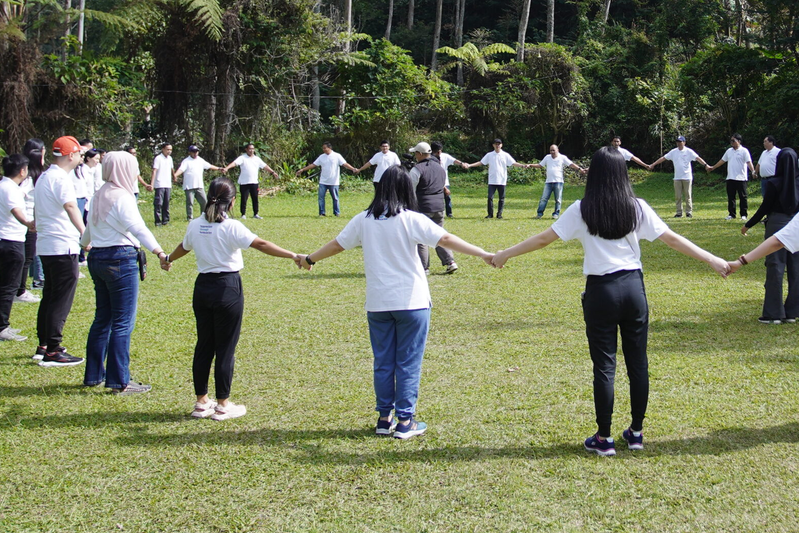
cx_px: 590
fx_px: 1088
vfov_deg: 27.1
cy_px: 126
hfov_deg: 39.4
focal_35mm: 49
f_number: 4
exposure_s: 1/640
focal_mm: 20
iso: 125
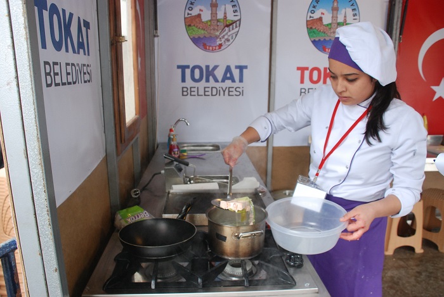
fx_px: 371
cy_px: 148
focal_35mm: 30
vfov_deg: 43.7
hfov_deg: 61.9
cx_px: 222
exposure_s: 1/100
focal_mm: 20
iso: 640
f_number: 5
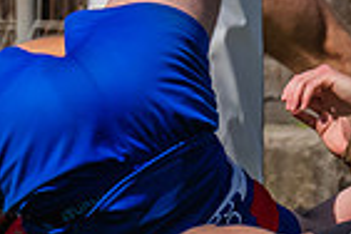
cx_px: 368
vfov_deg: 0.4
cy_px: 219
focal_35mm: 3518
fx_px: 34298
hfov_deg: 0.6
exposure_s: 1/1600
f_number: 11
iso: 800
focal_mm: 420
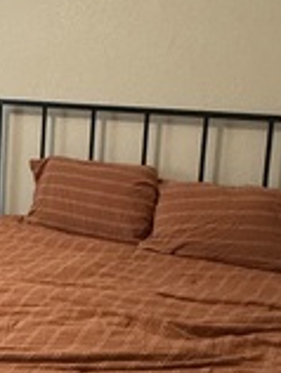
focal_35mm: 59
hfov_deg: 21.9
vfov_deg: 32.5
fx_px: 637
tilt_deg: -7.6
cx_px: -102
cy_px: 148
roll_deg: -1.5
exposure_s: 1/60
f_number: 2.2
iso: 640
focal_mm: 2.22
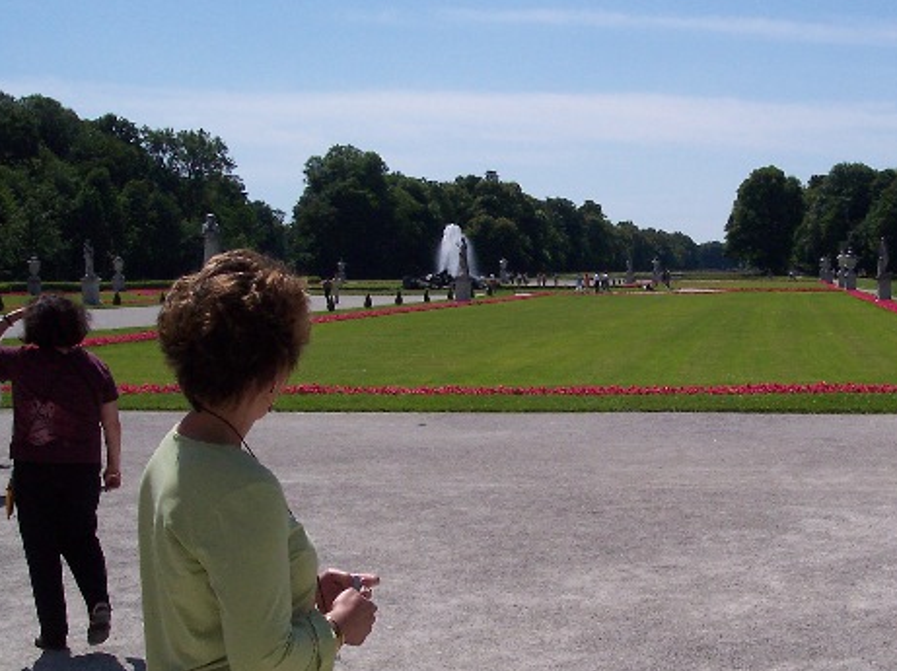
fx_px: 1709
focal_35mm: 66
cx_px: 646
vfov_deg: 22.2
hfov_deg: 29.1
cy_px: 303
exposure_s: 1/1000
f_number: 4.8
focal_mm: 8
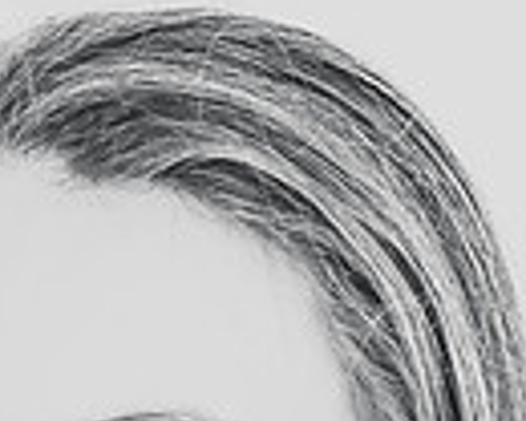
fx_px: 3534
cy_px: 891
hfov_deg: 8.5
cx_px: 194
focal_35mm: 227
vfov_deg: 6.6
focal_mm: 70
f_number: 9
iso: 100
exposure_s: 1/125
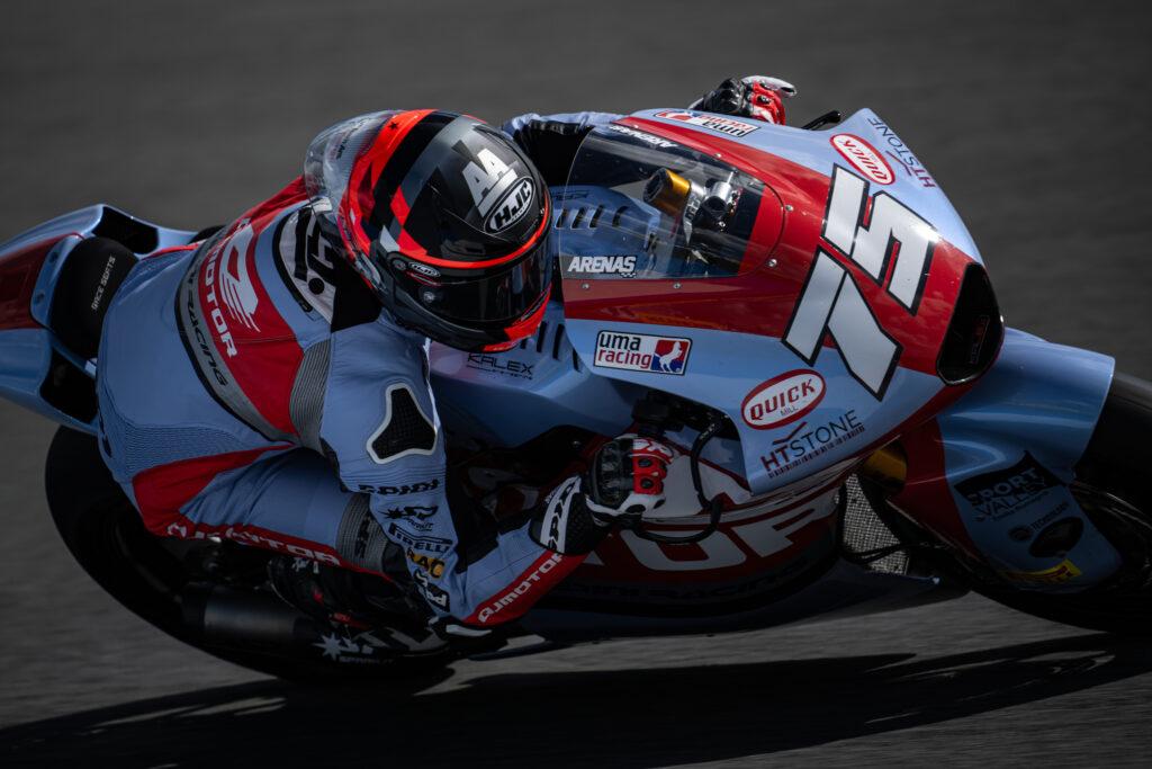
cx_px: 528
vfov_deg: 3.1
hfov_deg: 4.7
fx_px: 13982
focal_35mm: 437
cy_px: 351
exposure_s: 1/1250
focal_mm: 400
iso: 64
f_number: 4.5
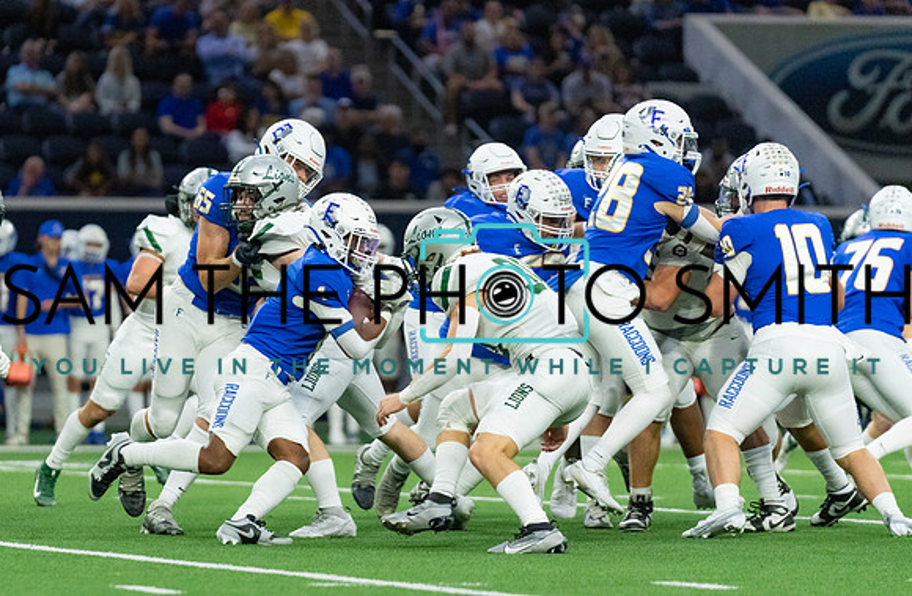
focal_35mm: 271
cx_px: 306
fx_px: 6825
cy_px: 319
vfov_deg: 5.0
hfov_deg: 7.6
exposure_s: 1/1250
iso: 4000
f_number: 2.8
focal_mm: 200
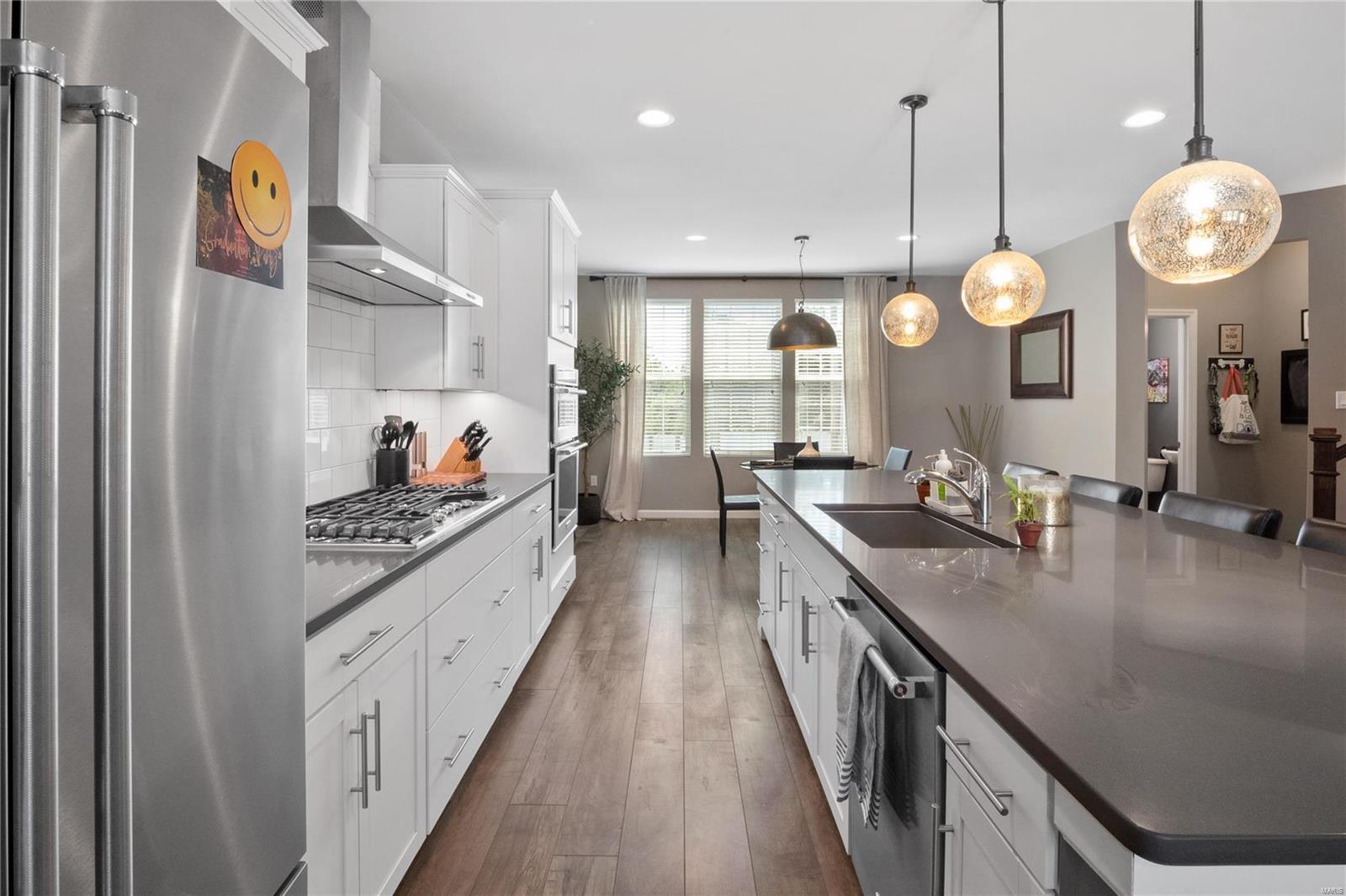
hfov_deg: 96.7
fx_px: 598
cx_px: 673
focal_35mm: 16
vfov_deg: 73.7
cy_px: 448
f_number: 10
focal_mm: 8
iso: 400
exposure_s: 1/6
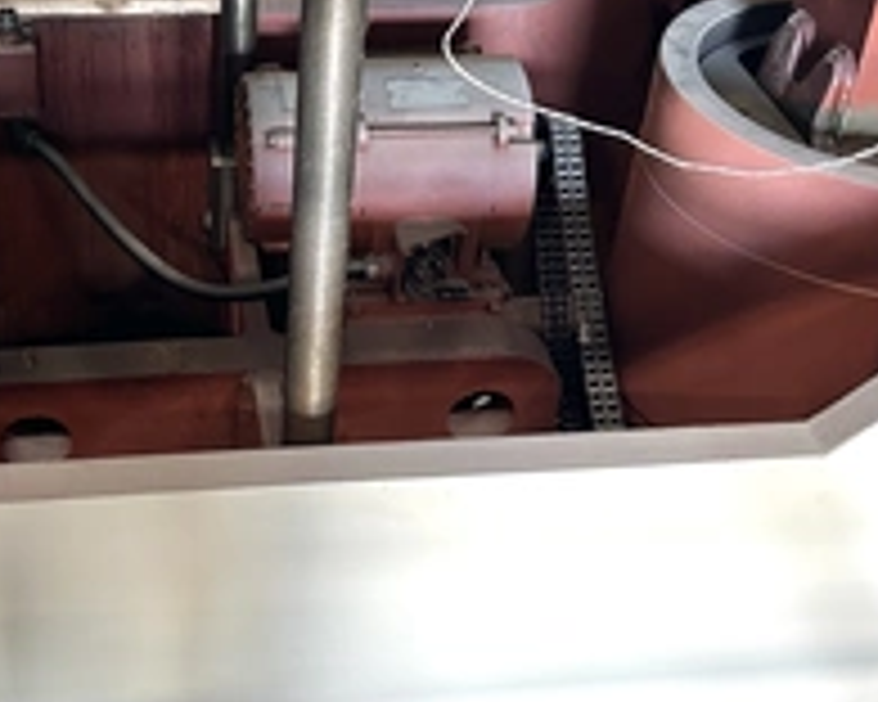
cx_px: 252
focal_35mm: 52
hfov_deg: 35.4
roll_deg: -1.2
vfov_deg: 28.9
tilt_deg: -33.9
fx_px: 1351
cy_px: 212
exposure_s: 1/60
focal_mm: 5.7
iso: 160
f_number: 1.5
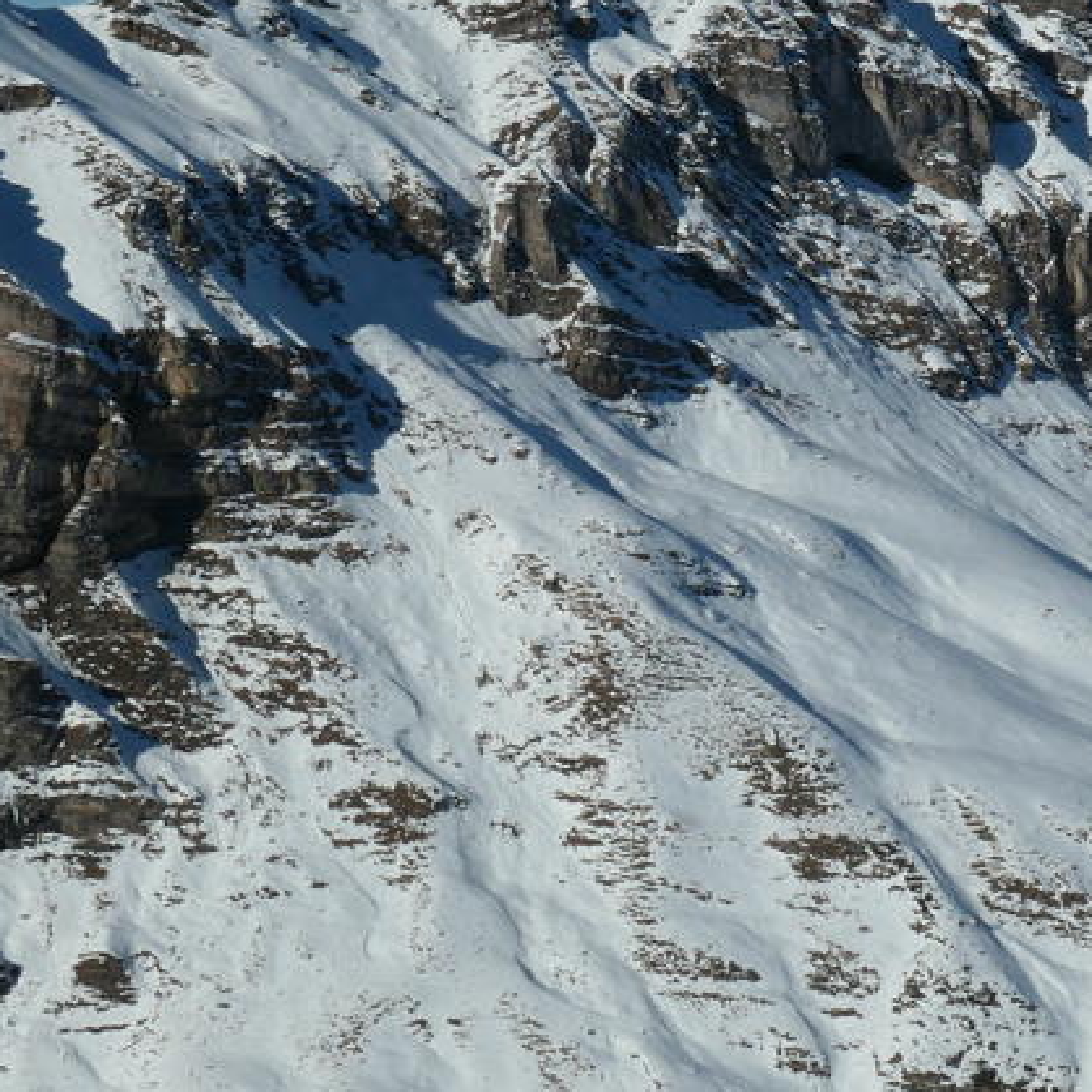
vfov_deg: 13.9
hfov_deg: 13.6
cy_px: 397
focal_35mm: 125
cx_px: 1285
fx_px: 4461
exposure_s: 1/1600
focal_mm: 15.1
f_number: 8
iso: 200
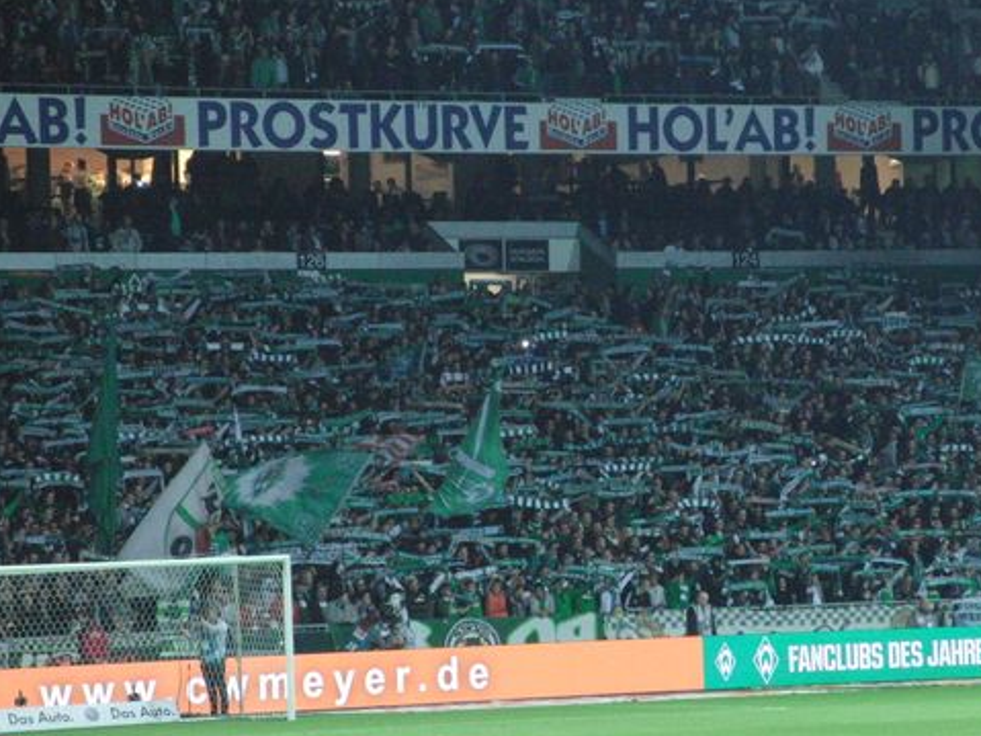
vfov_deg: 6.8
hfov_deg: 9.0
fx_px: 6233
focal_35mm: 220
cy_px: 421
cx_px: 575
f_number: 4.5
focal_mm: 32.1
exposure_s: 1/80
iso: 800
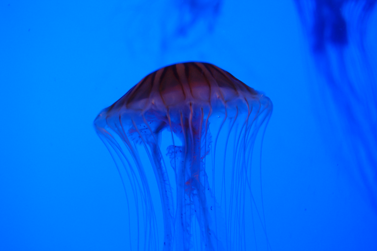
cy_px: 126
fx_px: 863
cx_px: 188
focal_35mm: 82
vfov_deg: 16.5
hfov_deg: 24.6
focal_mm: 55
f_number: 5.6
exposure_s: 1/25
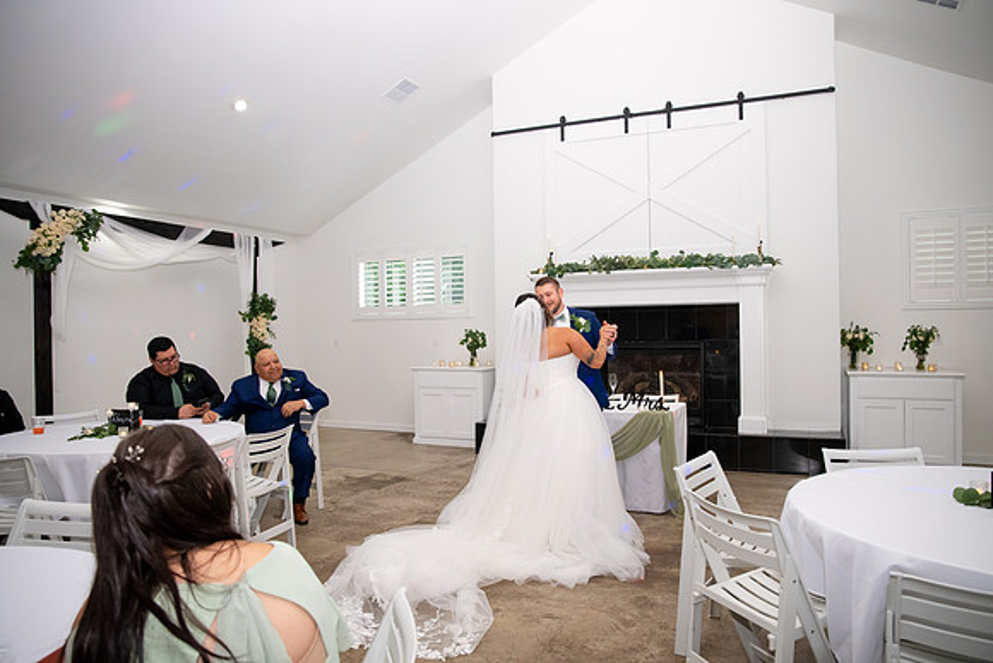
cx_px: 496
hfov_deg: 73.7
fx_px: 662
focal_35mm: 24
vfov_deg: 53.2
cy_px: 332
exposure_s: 1/320
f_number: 4
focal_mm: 24
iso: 3200
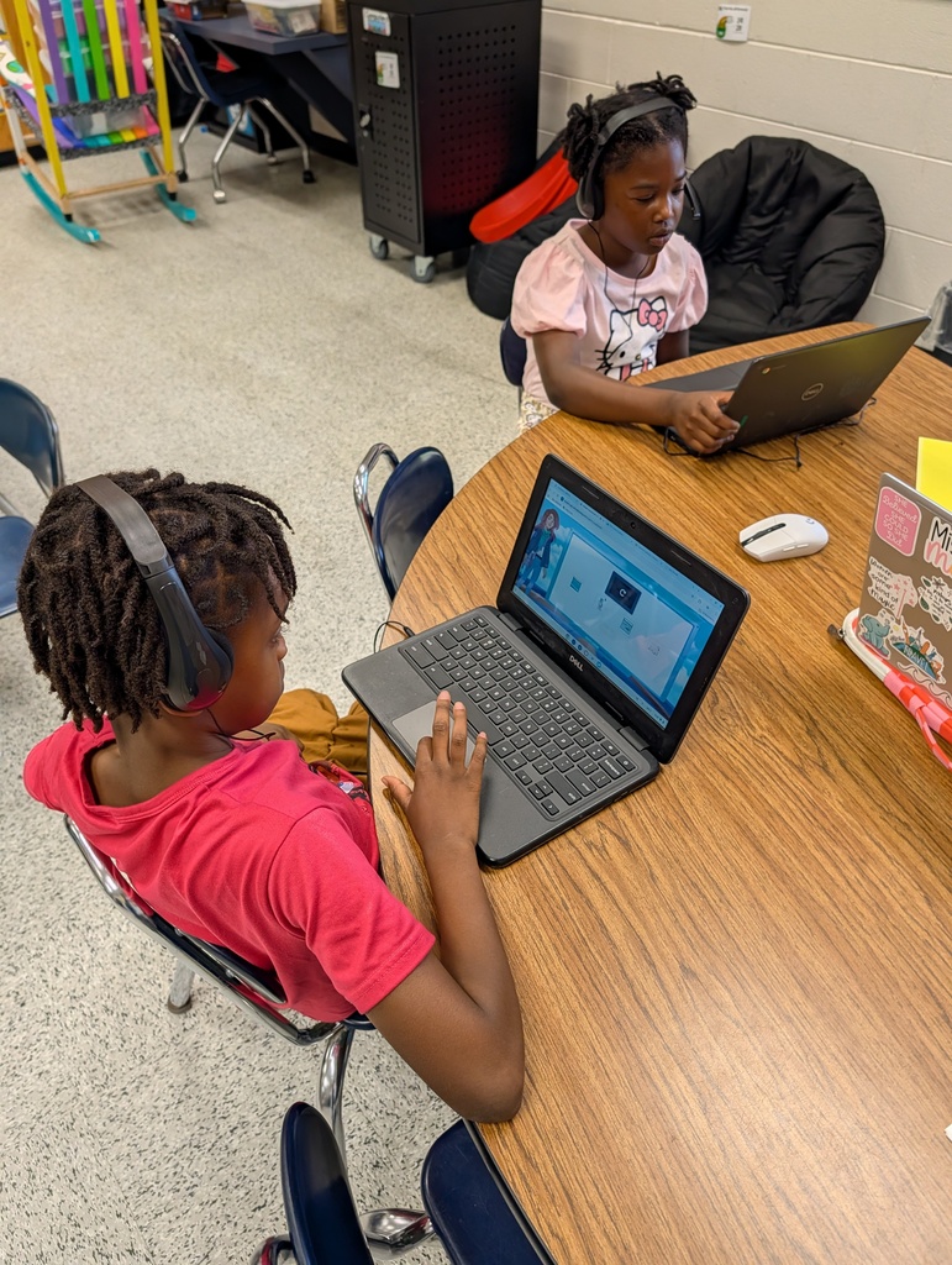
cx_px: 476
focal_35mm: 24
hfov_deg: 56.9
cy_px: 632
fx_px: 878
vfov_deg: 71.5
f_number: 1.68
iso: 30
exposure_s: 1/120
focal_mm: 6.9
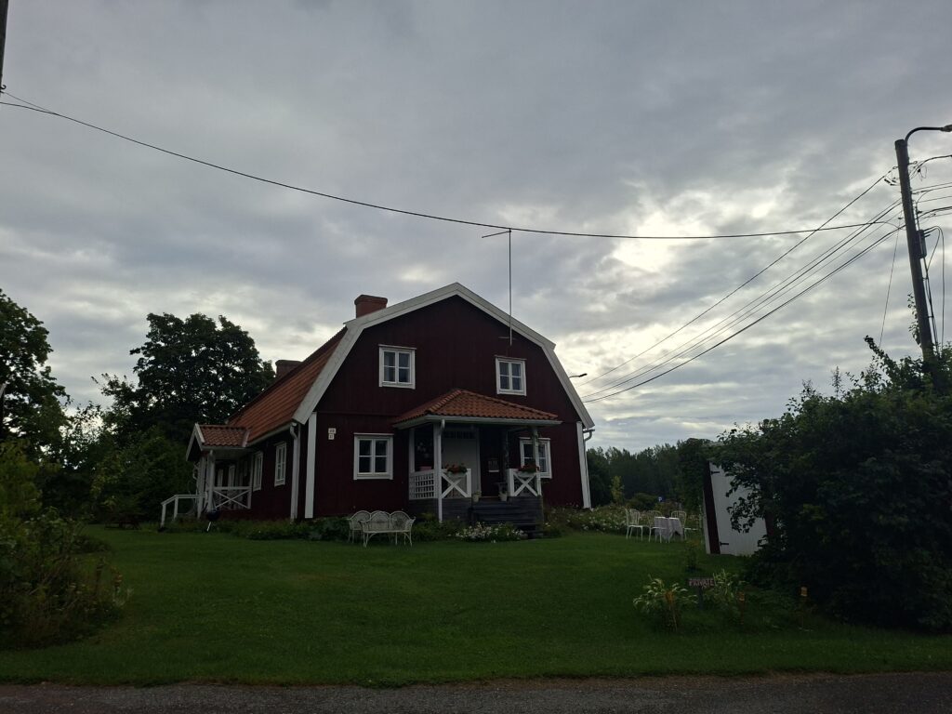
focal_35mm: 23
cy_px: 357
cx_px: 476
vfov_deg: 58.9
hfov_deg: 73.9
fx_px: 633
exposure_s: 1/3003
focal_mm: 5.54
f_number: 1.8
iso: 50
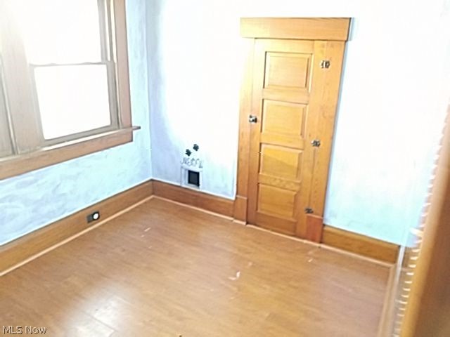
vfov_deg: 53.1
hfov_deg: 67.3
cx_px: 225
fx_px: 338
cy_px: 168
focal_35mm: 26
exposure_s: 1/10
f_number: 1.7
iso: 250
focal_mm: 4.2
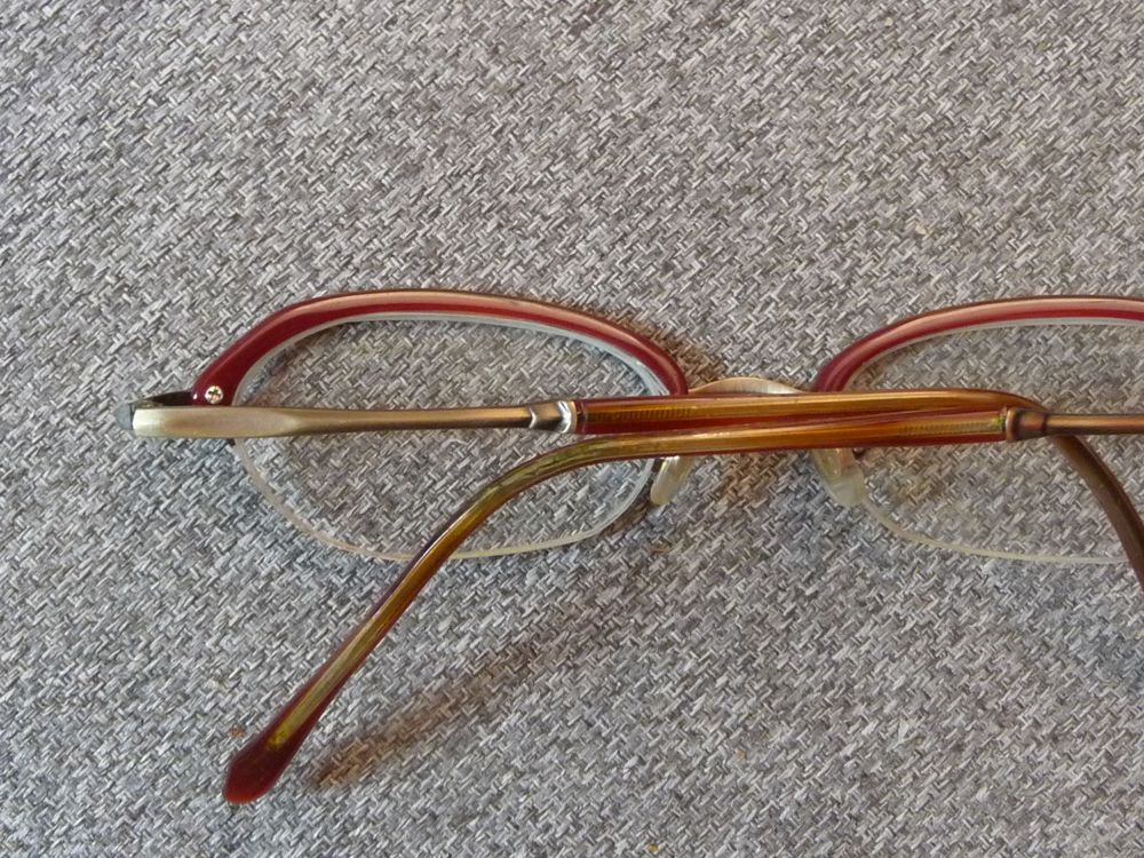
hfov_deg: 63.4
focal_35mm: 28
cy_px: 429
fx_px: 925
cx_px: 572
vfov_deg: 49.7
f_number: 3.3
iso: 400
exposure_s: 1/13
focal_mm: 4.7
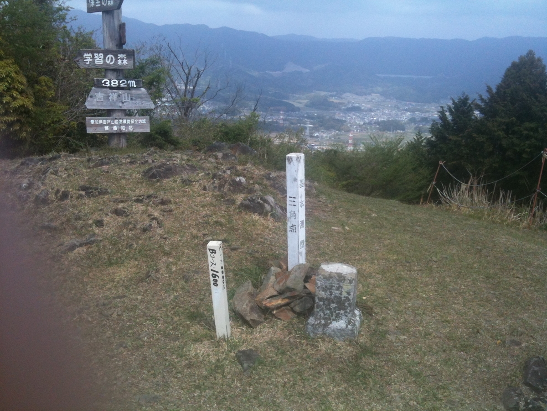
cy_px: 206
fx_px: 553
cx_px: 274
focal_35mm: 35
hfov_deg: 52.6
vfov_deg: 40.7
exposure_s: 1/948
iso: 64
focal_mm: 3.85
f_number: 2.8
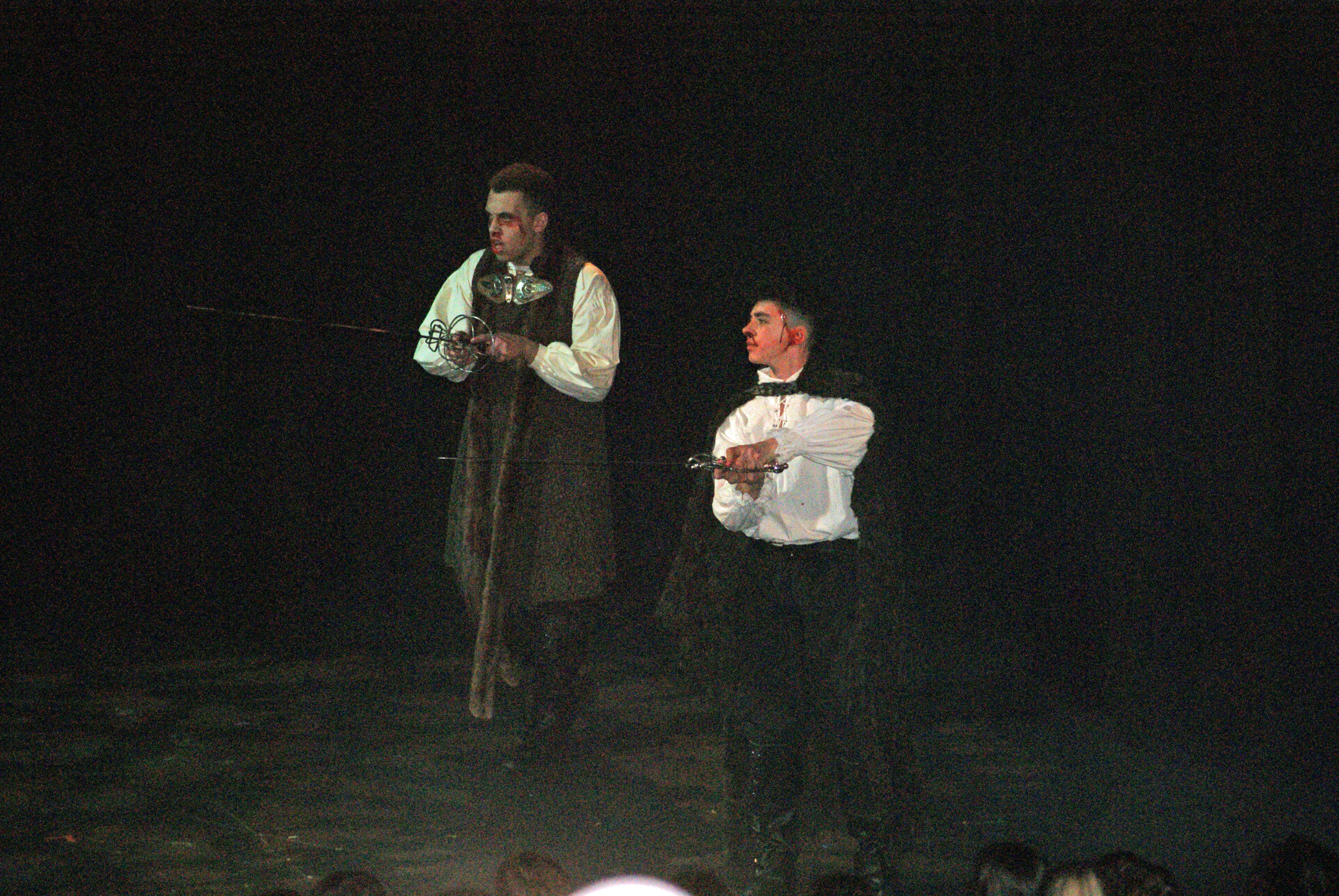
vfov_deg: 7.7
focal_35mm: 180
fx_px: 6703
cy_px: 448
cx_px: 670
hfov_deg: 11.4
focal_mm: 120
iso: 400
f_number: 4.5
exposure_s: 1/125
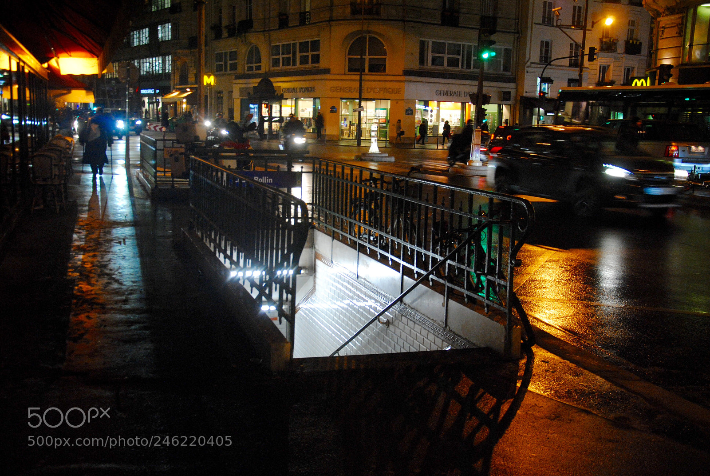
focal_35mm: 39
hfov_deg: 49.5
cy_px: 238
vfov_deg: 34.3
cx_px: 355
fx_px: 770
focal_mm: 26
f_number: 4
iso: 1000
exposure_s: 1/30
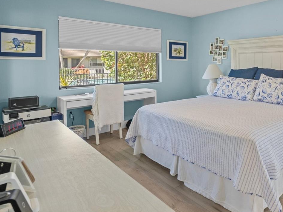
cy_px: 59
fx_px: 213
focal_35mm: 26
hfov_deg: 60.7
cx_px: 235
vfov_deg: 51.3
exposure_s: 1/3
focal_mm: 16
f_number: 8
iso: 800
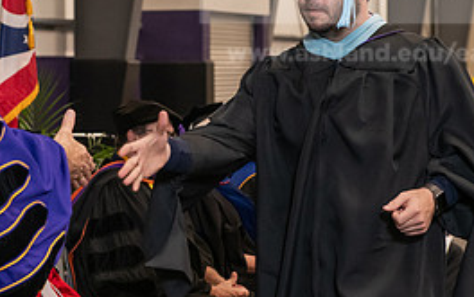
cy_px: 91
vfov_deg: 8.9
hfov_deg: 14.1
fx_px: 1912
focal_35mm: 148
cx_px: 145
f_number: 5
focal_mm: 66
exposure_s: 1/125
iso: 2000
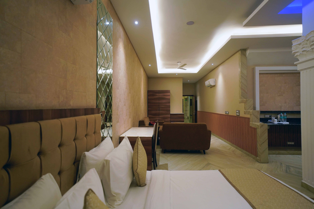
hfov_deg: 90.0
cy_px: 104
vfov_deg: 67.4
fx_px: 157
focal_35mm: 18
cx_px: 157
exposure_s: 1/100
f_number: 2.8
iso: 1000
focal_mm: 18
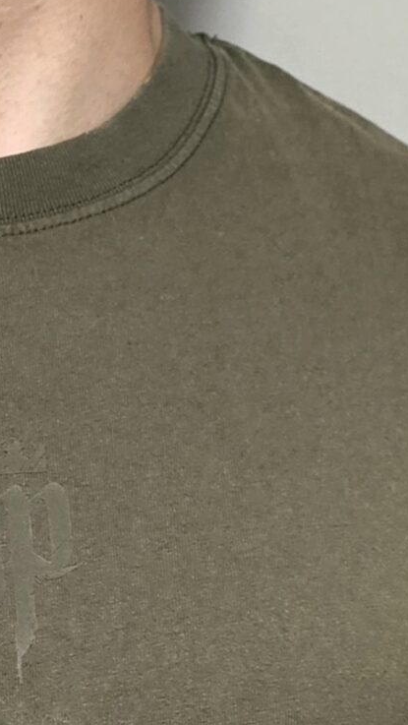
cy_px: 1057
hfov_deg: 13.5
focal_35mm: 87
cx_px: -99
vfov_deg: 21.1
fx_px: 1672
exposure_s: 1/101
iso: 160
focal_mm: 6.3
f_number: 1.7
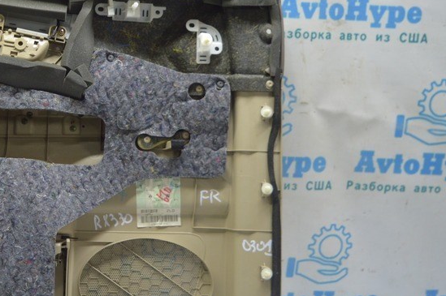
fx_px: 693
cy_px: 128
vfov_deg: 24.1
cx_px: 63
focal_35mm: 56
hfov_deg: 34.1
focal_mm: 20
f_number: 3.8
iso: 400
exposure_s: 1/40
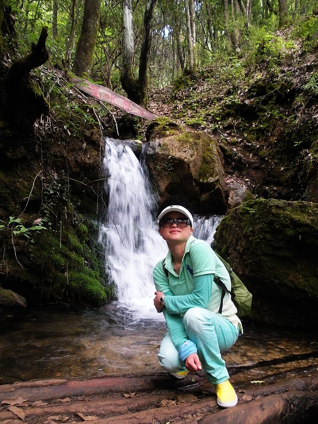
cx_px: 159
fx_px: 441
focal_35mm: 36
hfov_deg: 39.7
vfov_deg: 51.4
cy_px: 212
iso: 400
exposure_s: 1/29.3
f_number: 3.5
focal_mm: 6.3
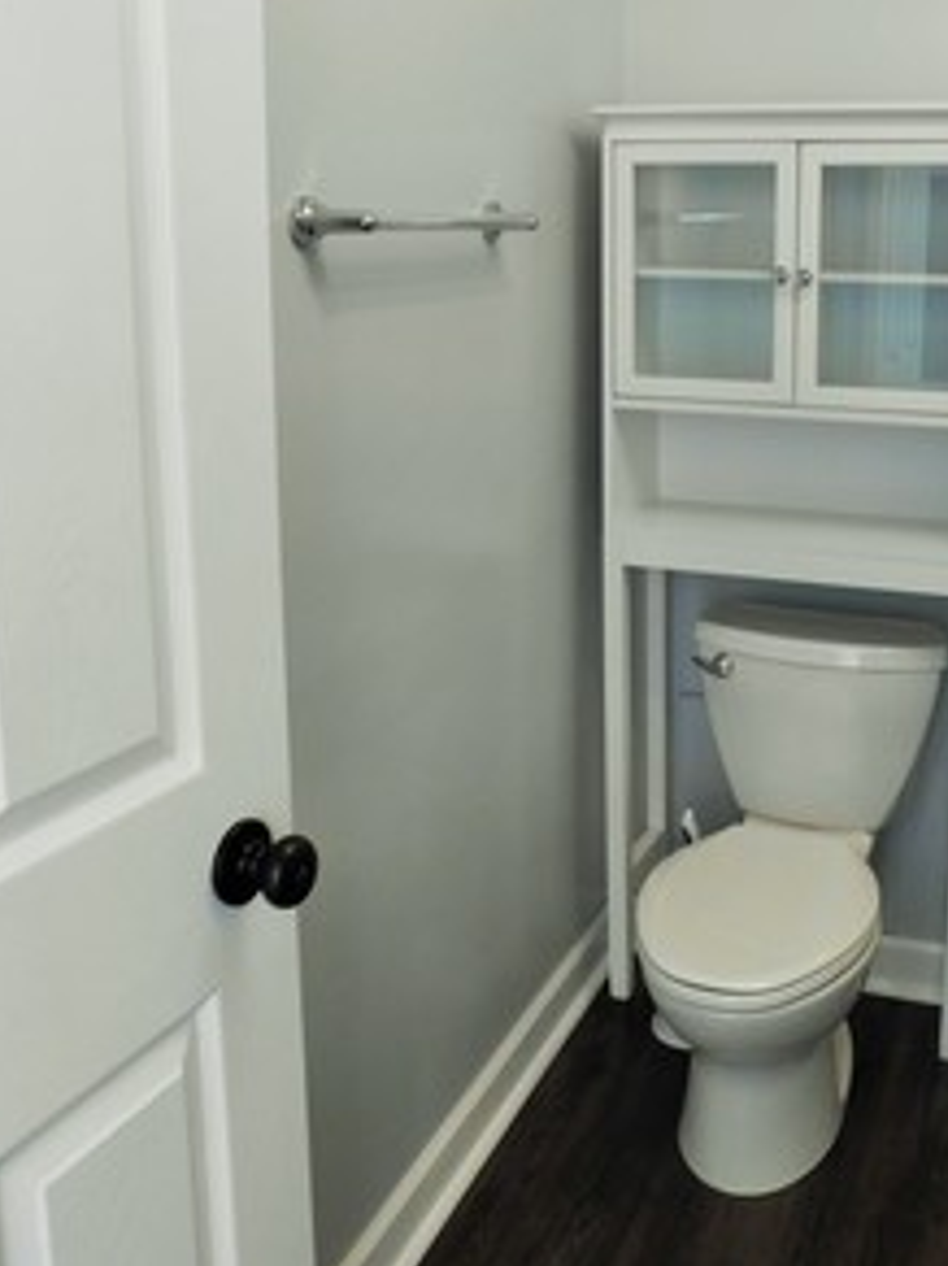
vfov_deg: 48.6
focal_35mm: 38
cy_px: 483
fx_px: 1389
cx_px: 691
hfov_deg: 36.9
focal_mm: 4
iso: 250
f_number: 3
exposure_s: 1/30
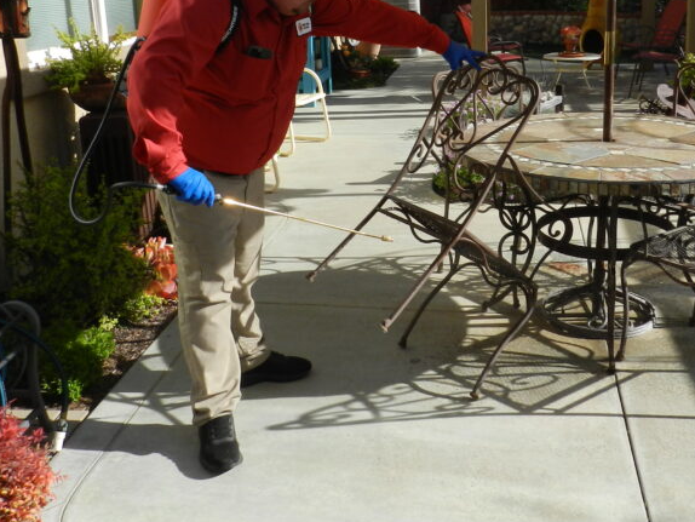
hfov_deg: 45.7
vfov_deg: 34.5
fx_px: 824
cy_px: 138
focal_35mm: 41
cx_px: 374
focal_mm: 4
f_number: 4
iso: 160
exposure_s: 1/800
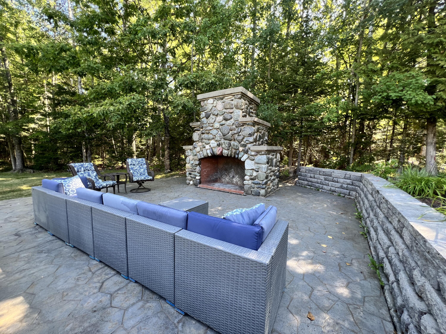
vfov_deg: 89.9
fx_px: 167
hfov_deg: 106.2
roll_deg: -1.2
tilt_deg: -5.7
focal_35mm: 13
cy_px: 167
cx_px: 223
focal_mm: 1.57
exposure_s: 1/99
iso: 50
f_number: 1.8
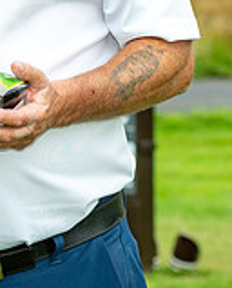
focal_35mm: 343
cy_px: -41
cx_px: -136
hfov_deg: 4.5
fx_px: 2933
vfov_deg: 5.6
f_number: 5.6
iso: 200
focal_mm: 70
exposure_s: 1/160
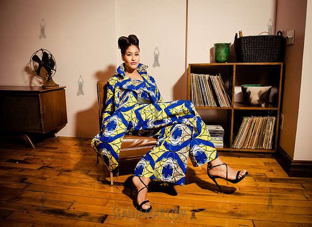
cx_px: 160
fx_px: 235
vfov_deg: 51.7
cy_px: 110
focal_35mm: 26
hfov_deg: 67.1
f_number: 3.5
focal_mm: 24
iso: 2000
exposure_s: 1/400
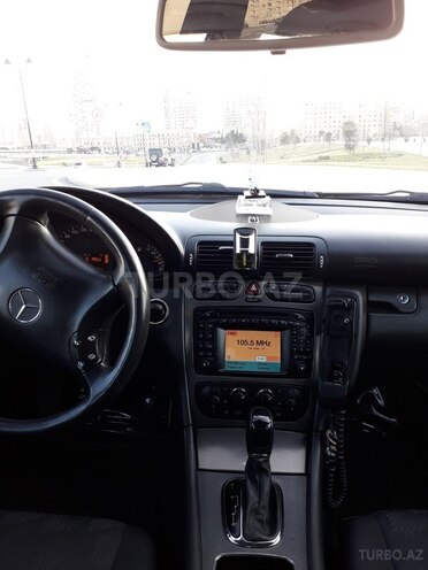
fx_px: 445
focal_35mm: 27
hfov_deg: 51.4
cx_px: 214
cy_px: 285
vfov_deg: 65.3
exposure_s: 1/50
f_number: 1.9
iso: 64
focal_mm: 3.6
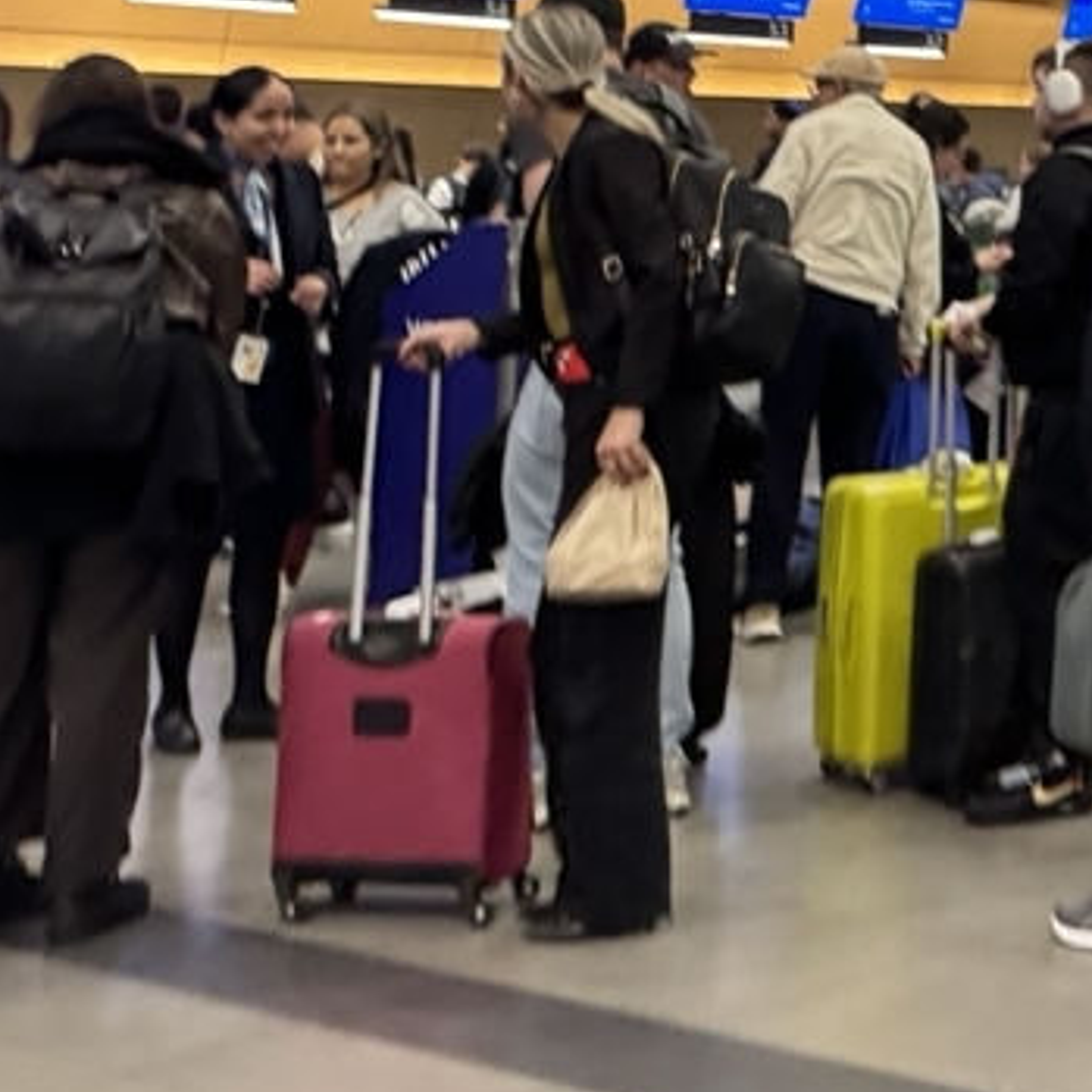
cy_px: -59
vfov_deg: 22.5
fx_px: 2605
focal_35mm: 73
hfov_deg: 20.7
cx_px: 1571
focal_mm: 6.76
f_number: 1.78
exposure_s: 1/50
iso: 400
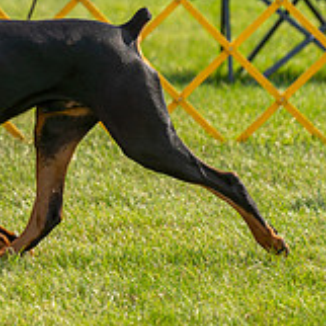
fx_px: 6542
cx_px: -95
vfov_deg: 2.9
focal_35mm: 614
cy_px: -37
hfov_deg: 2.9
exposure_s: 1/1600
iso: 200
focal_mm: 200
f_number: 3.5
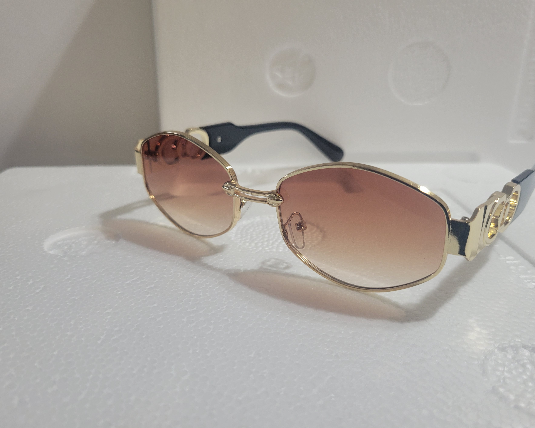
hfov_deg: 60.3
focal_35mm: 29
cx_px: 291
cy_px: 210
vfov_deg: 50.0
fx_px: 459
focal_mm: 5.4
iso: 250
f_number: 1.8
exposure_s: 1/60
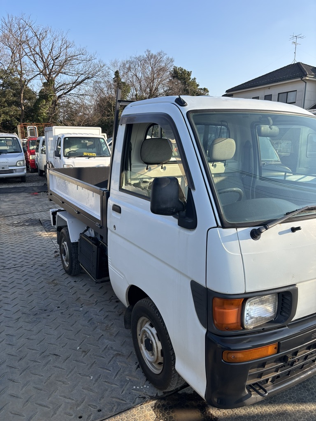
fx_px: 316
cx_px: 158
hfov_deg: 53.1
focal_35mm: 26
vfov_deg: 67.3
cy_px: 210
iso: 50
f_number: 1.6
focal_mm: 5.96
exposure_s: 1/1092
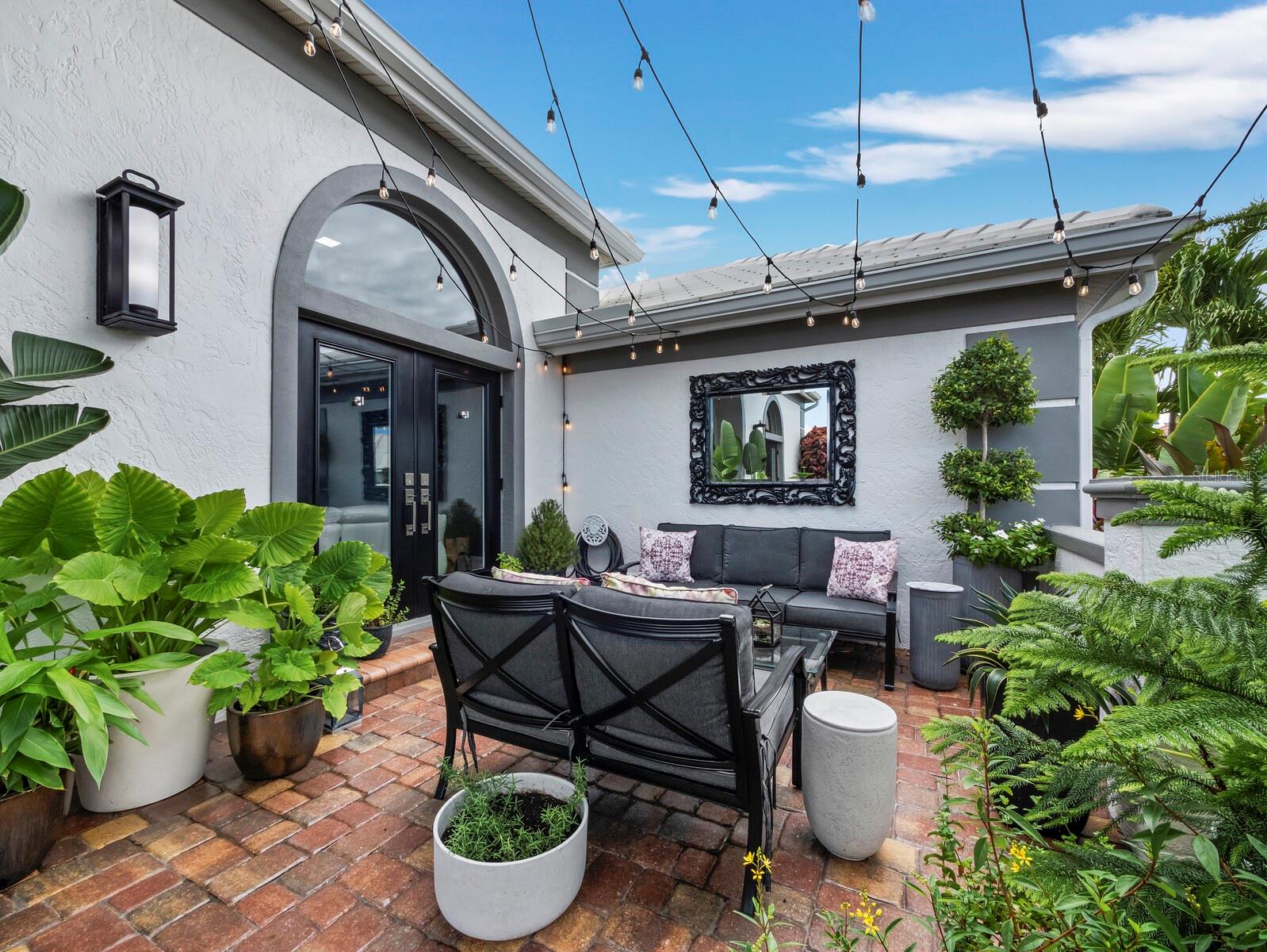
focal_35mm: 14
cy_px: 476
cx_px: 634
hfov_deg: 102.0
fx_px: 513
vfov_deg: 85.7
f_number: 11
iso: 400
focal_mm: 7
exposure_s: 1/125
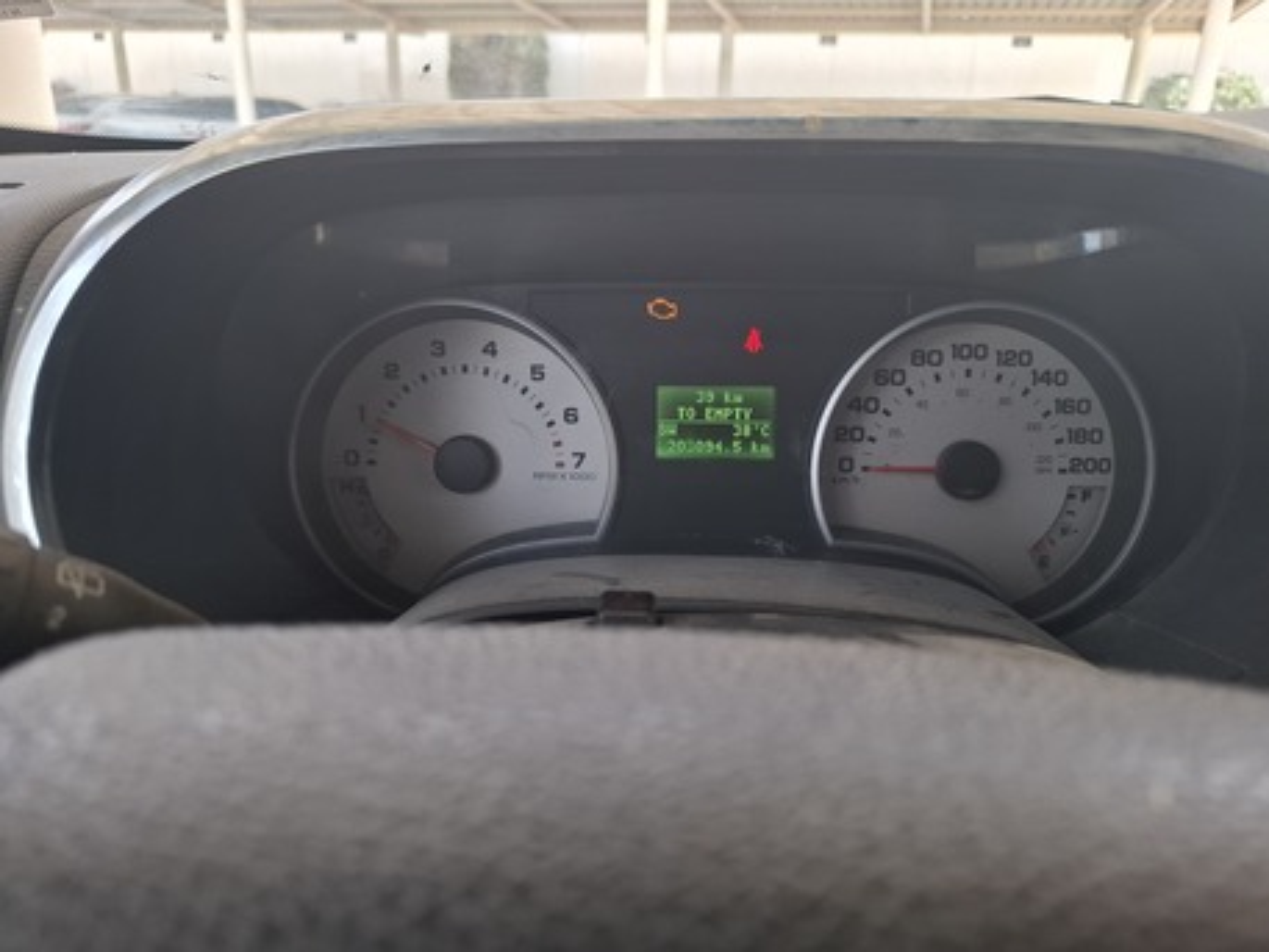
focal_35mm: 23
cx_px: 634
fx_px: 843
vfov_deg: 58.9
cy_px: 476
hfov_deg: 73.9
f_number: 1.8
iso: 50
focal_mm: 5.54
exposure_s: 1/100
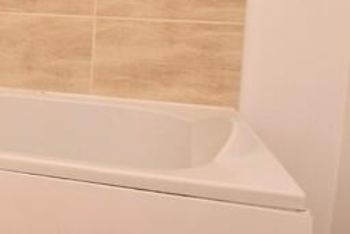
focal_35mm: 60
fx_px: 584
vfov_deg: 21.8
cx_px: -186
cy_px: 1
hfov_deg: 24.9
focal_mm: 10
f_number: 7.1
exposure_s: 1/60
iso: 500
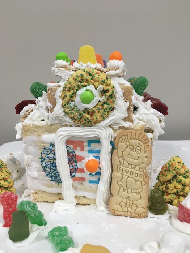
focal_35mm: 29
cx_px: 95
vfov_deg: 61.7
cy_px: 126
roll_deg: +1.1
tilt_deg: -14.0
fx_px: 212
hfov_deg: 48.2
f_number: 2.2
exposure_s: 1/30
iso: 40
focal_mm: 4.15
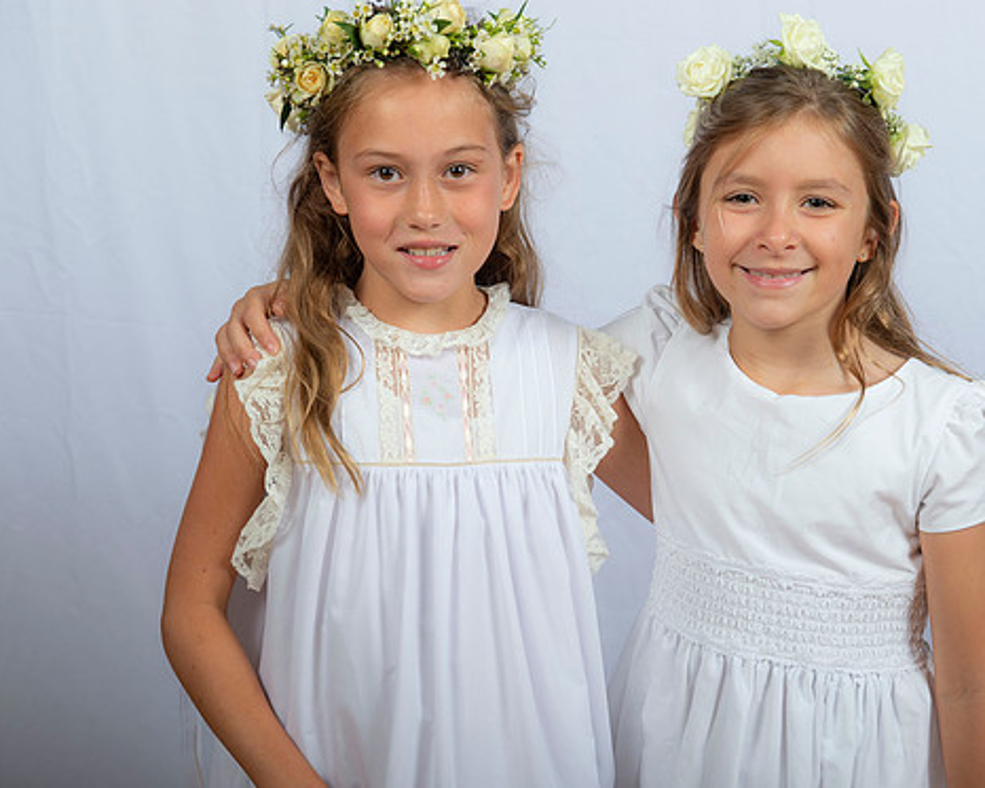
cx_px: 586
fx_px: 2041
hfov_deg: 27.1
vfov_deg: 21.9
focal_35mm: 70
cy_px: 404
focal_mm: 60
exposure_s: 1/200
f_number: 8
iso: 320
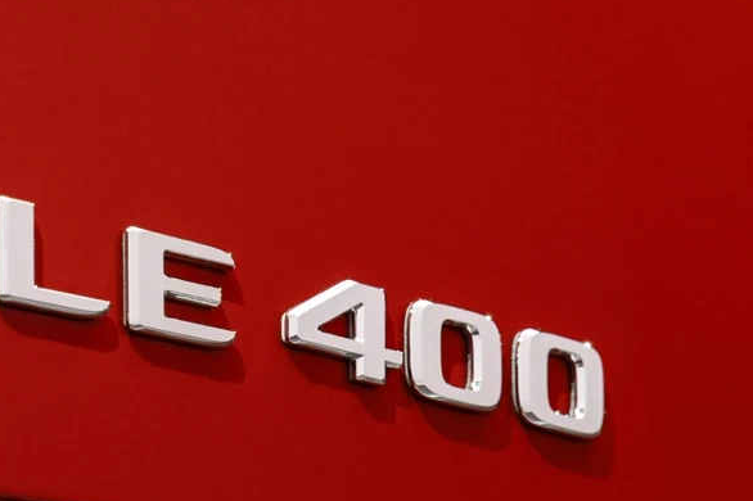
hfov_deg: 9.3
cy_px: 339
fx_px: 4599
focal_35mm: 220
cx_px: 608
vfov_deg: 6.2
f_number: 4
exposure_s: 1/5
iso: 100
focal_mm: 43
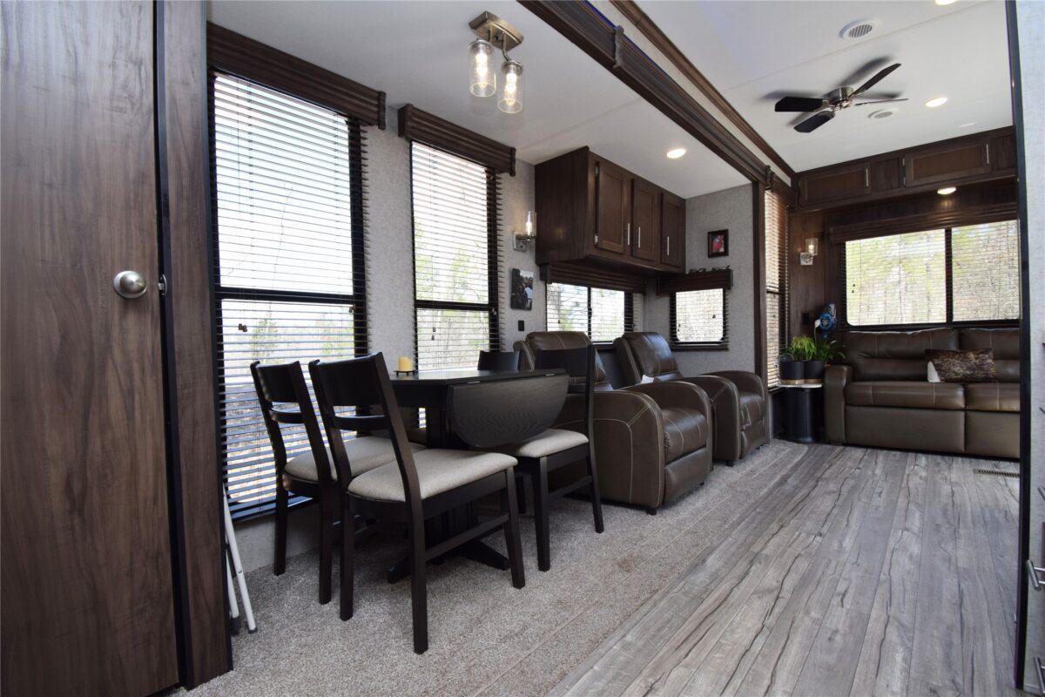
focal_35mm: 15
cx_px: 522
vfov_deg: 77.3
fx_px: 435
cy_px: 348
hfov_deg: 100.4
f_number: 7.1
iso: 400
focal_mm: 10
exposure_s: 1/200
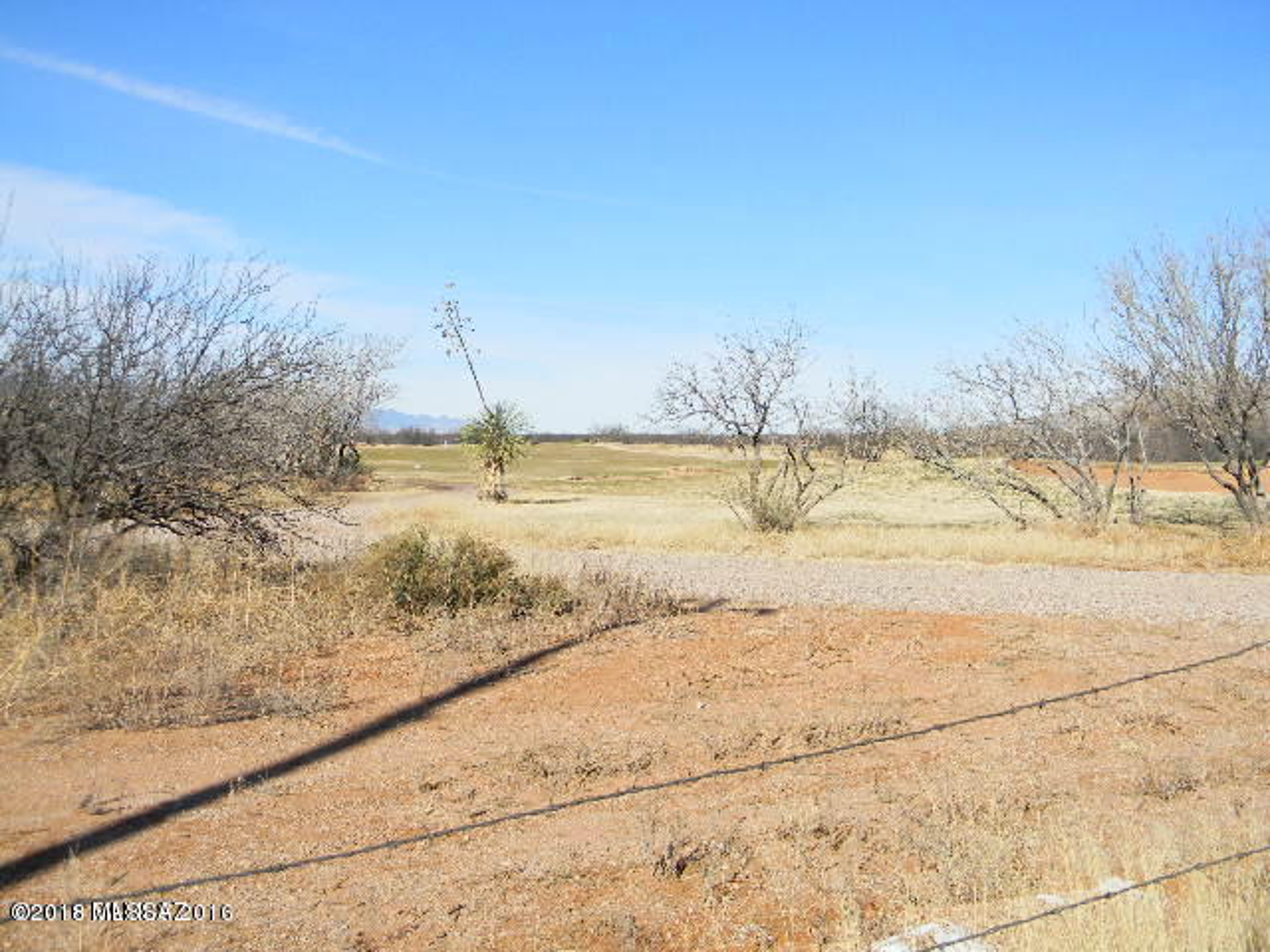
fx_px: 1504
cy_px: 476
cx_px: 635
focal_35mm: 41
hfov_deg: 45.8
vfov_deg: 35.1
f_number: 7.6
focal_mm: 7.3
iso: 80
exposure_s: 1/263
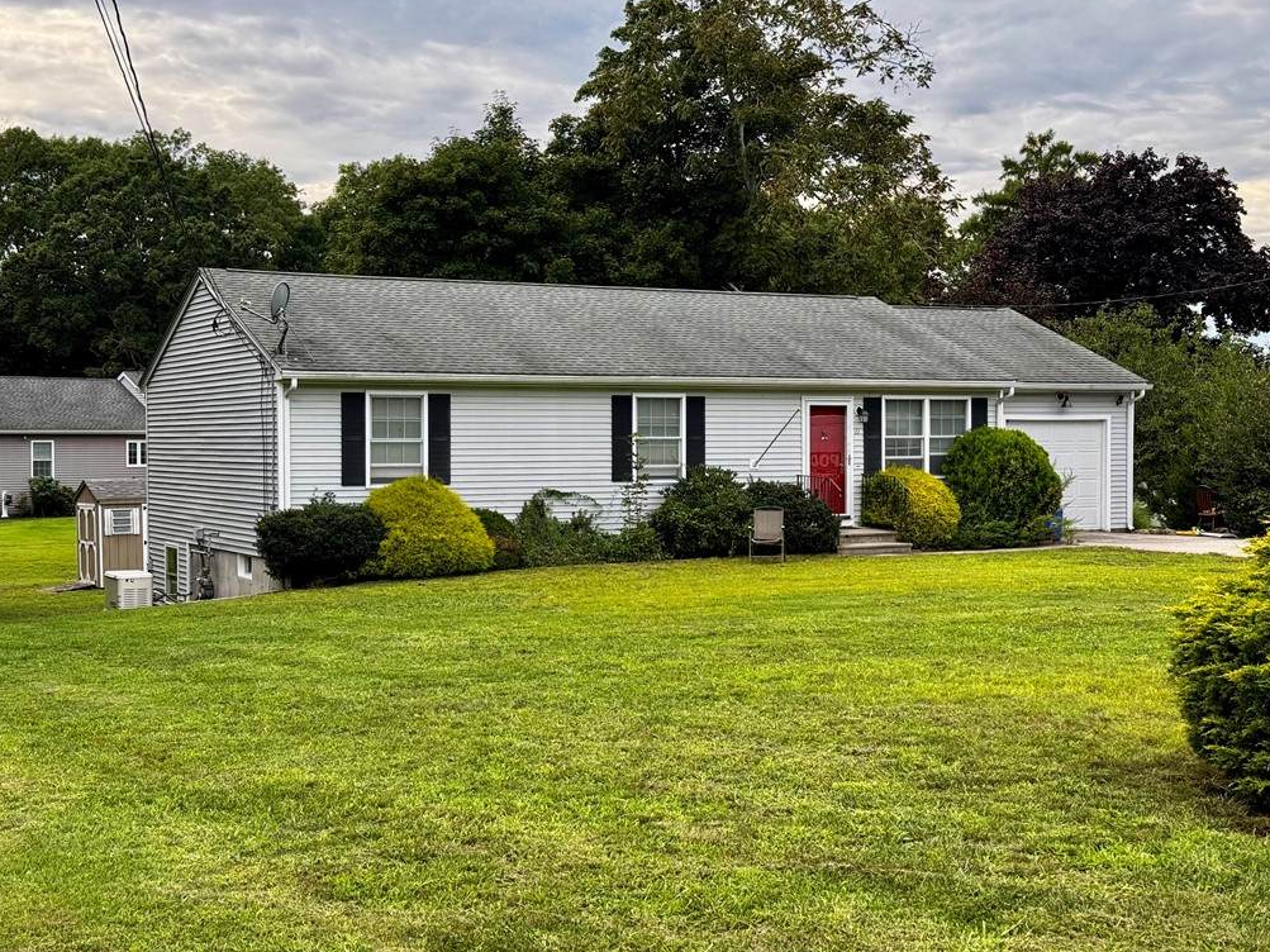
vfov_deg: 29.7
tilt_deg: -1.4
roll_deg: +0.6
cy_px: 473
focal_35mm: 49
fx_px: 1798
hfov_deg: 38.9
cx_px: 629
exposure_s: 1/399
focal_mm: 6.76
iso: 64
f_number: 1.78
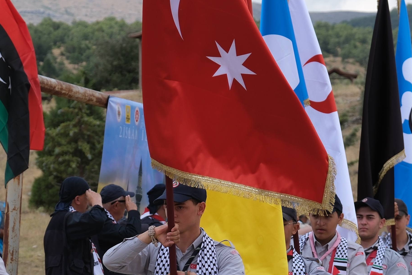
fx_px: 2083
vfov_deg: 7.5
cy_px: 190
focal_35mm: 182
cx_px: 169
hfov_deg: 11.3
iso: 160
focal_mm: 50
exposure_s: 1/1000
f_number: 4
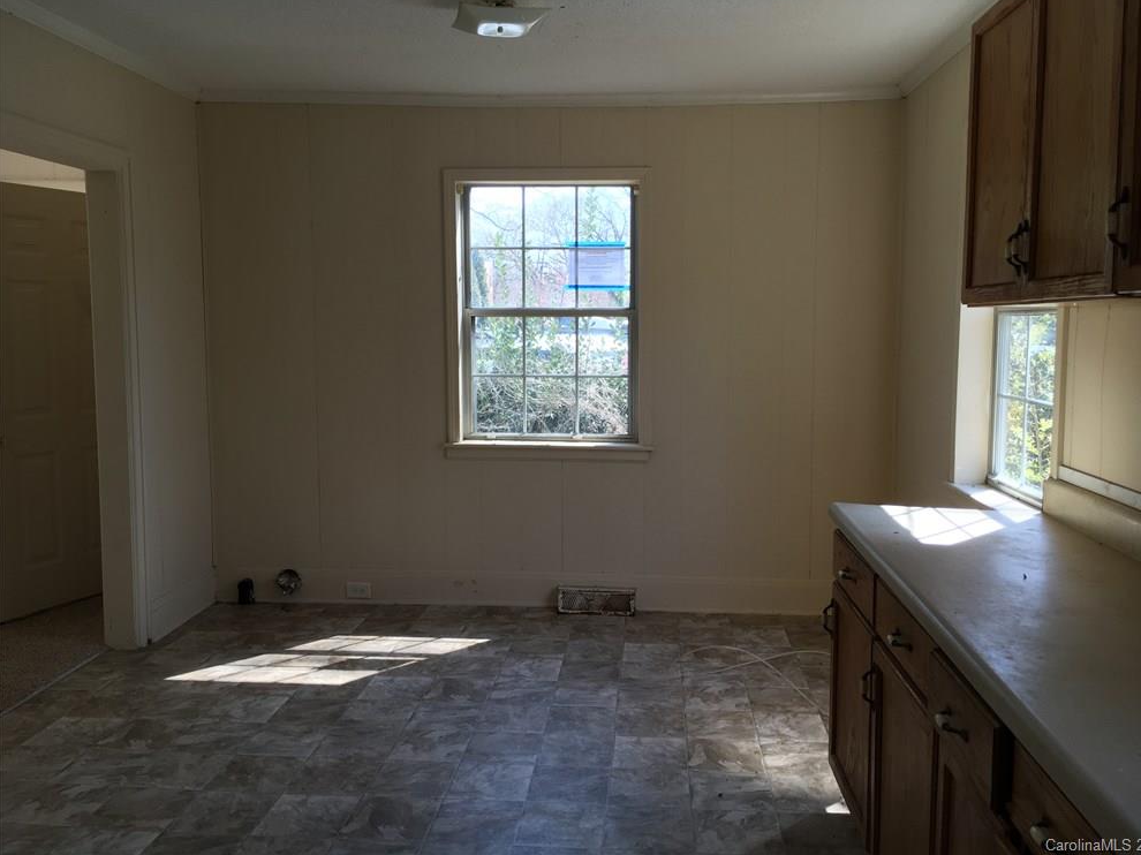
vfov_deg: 46.8
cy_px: 414
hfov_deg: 60.0
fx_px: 989
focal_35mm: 30
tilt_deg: -6.7
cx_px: 588
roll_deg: +0.0
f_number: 2.2
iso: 32
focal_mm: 4.15
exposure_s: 1/120
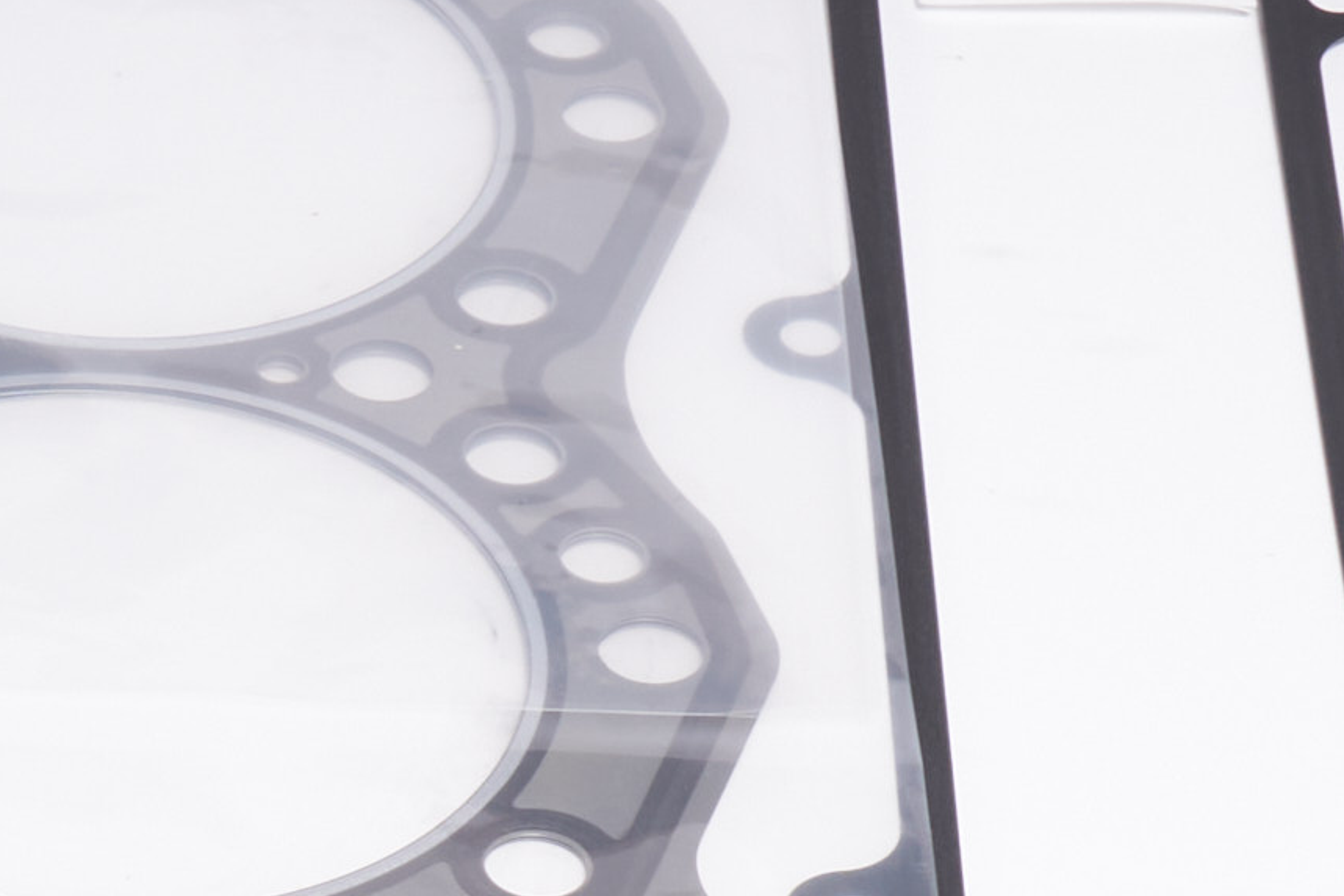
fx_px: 7355
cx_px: -393
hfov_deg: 10.2
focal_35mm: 197
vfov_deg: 6.9
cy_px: 1321
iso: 200
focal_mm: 29
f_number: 14
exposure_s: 1/125
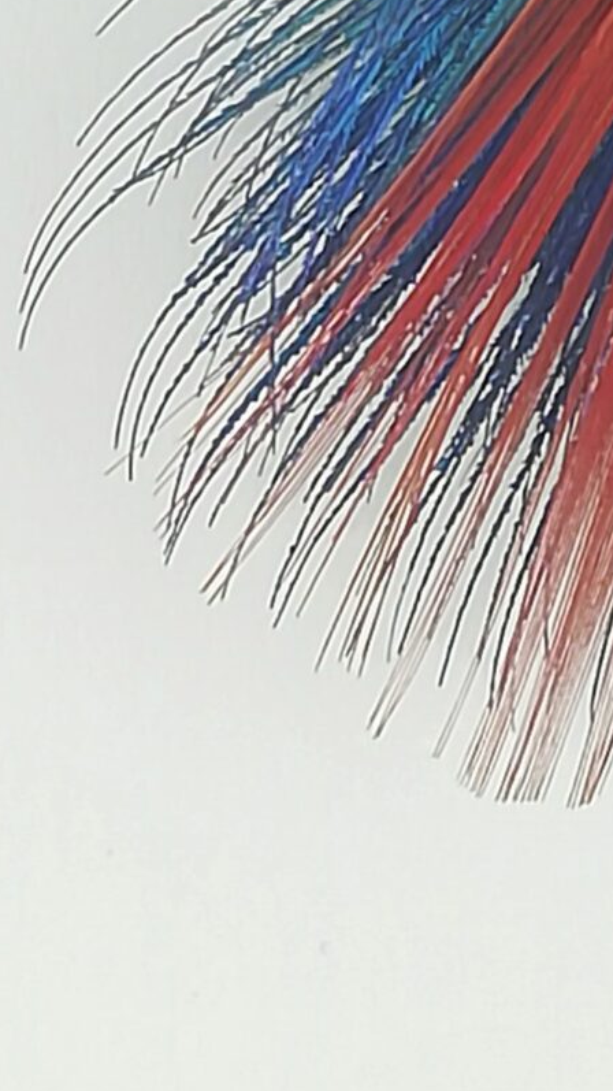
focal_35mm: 182
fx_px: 5262
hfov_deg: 6.4
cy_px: -349
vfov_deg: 11.5
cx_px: 1279
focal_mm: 3.46
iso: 50
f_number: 2.2
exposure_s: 1/112
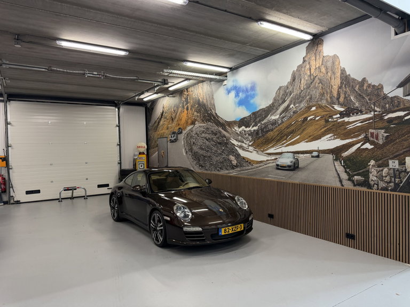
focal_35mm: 24
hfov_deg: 71.6
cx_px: 205
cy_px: 154
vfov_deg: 56.8
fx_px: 284
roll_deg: +1.6
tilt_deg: -1.4
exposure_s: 1/100
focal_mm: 6.76
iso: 250
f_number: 1.78
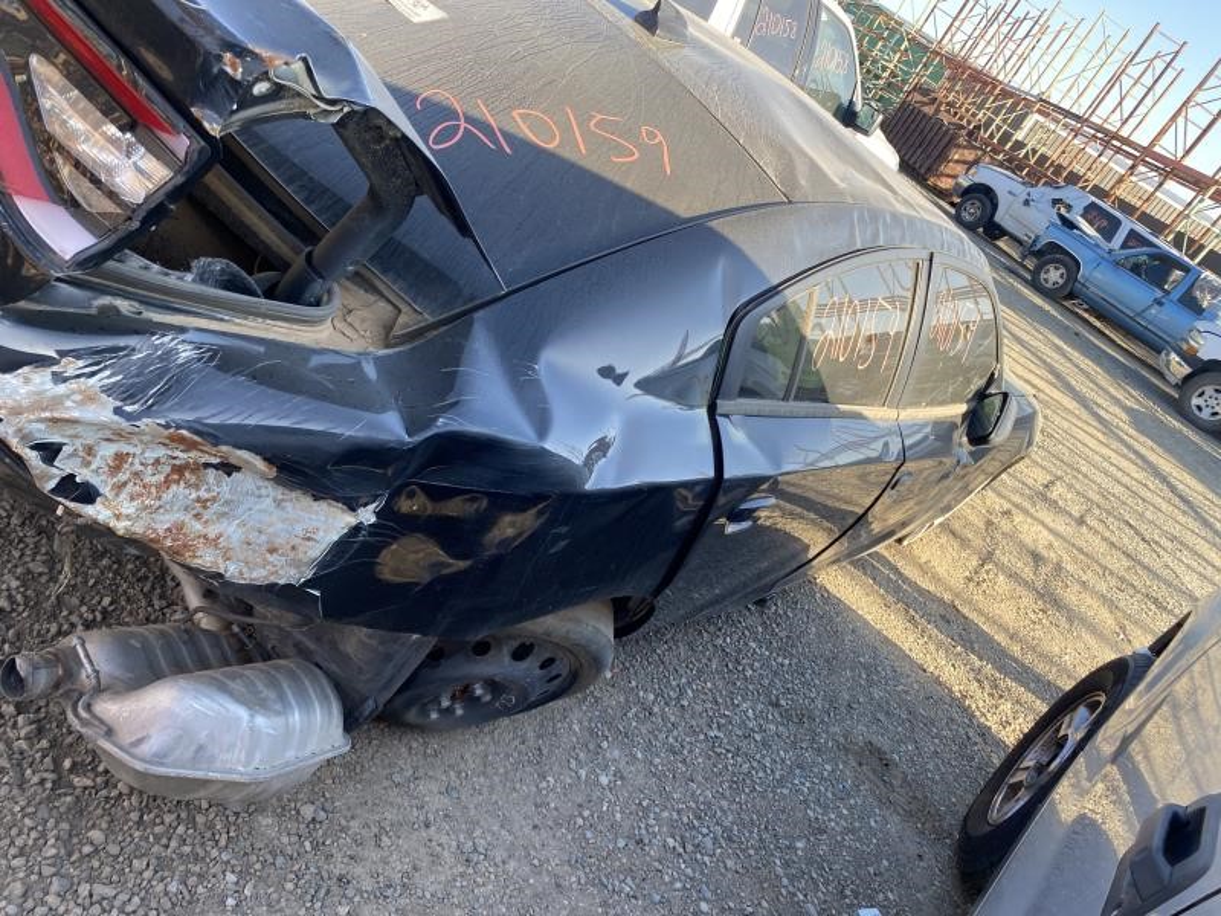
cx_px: 610
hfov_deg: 67.3
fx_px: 917
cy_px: 458
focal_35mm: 26
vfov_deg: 53.1
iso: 32
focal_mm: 4.25
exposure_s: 1/237
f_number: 1.8
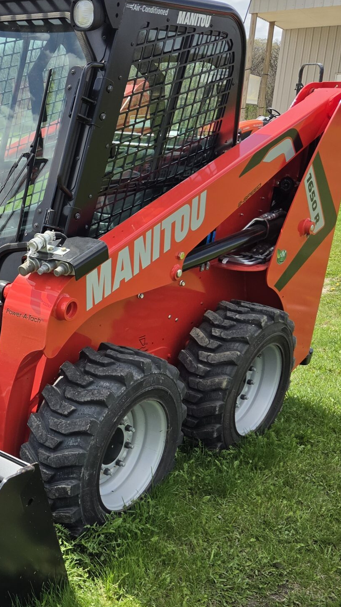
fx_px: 707
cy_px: 356
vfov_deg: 46.2
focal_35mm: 44
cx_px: -36
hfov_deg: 25.1
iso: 80
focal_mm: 5.4
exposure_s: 1/3628
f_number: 1.8
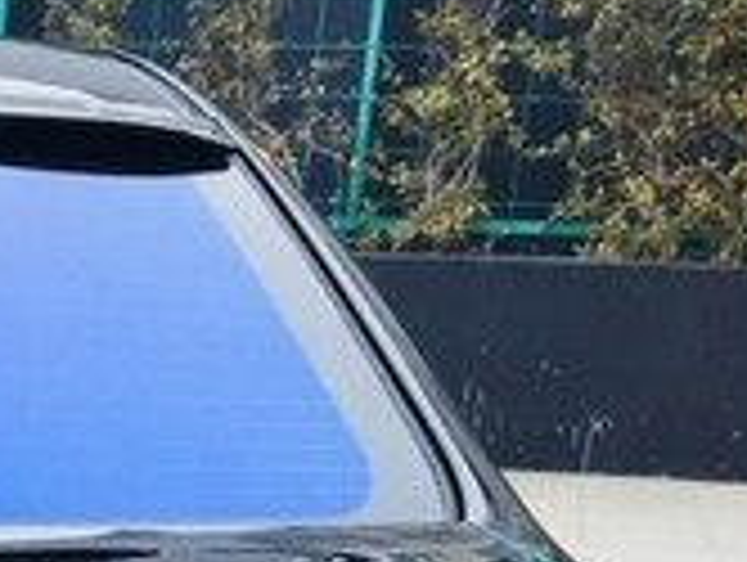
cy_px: 1041
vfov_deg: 11.8
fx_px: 2485
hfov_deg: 15.5
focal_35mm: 115
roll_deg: -2.0
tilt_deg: -19.1
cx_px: -446
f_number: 2.2
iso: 50
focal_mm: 4.15
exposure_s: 1/100
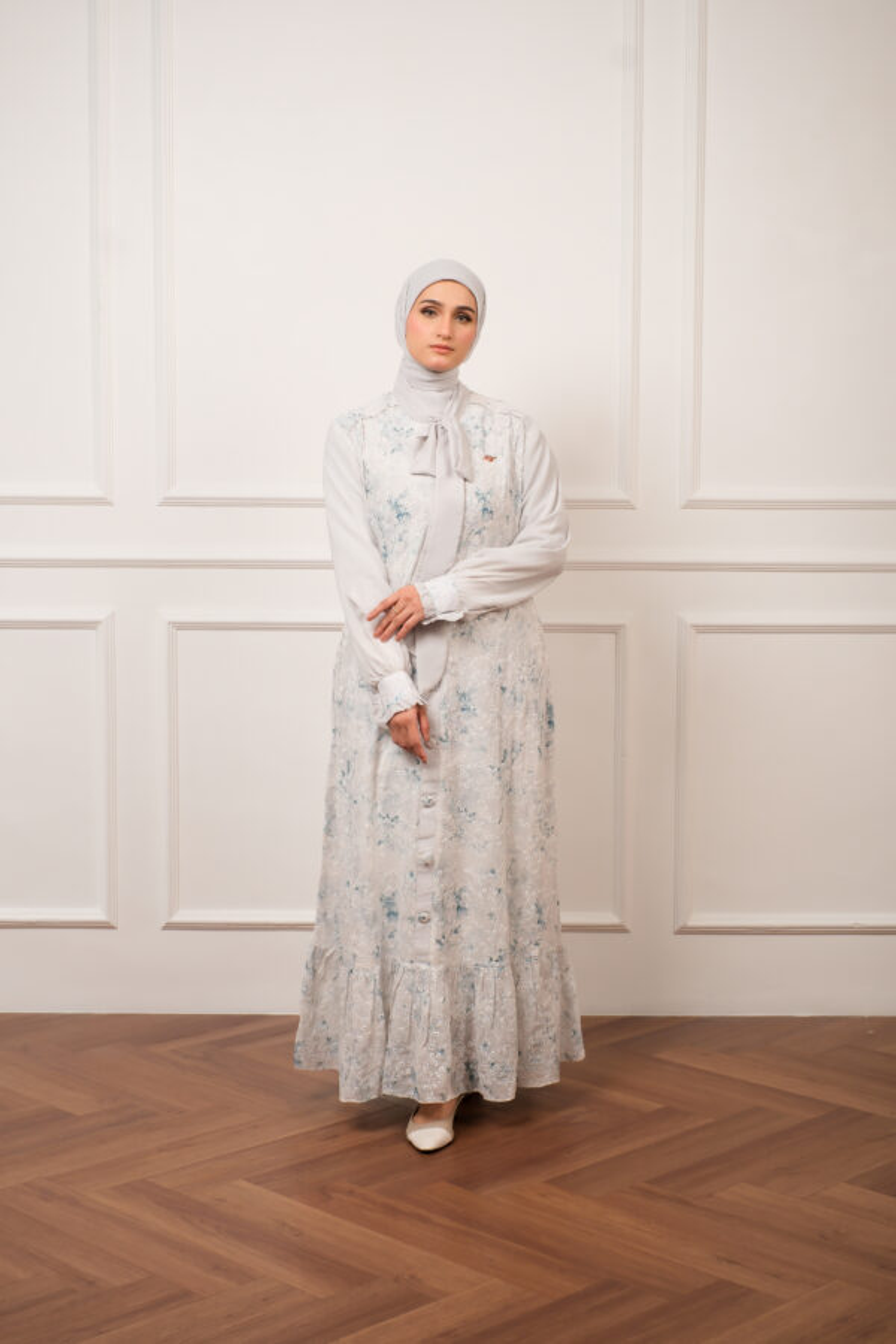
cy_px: 672
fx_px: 1979
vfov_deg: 37.5
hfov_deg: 25.5
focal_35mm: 53
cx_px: 448
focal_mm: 35
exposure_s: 1/200
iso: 250
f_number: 8
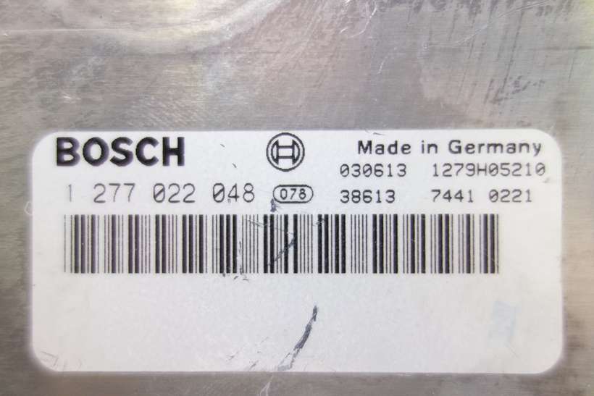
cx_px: 297
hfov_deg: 65.5
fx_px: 462
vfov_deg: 46.4
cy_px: 198
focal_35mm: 28
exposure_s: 1/60
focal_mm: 10.4
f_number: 1.8
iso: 125
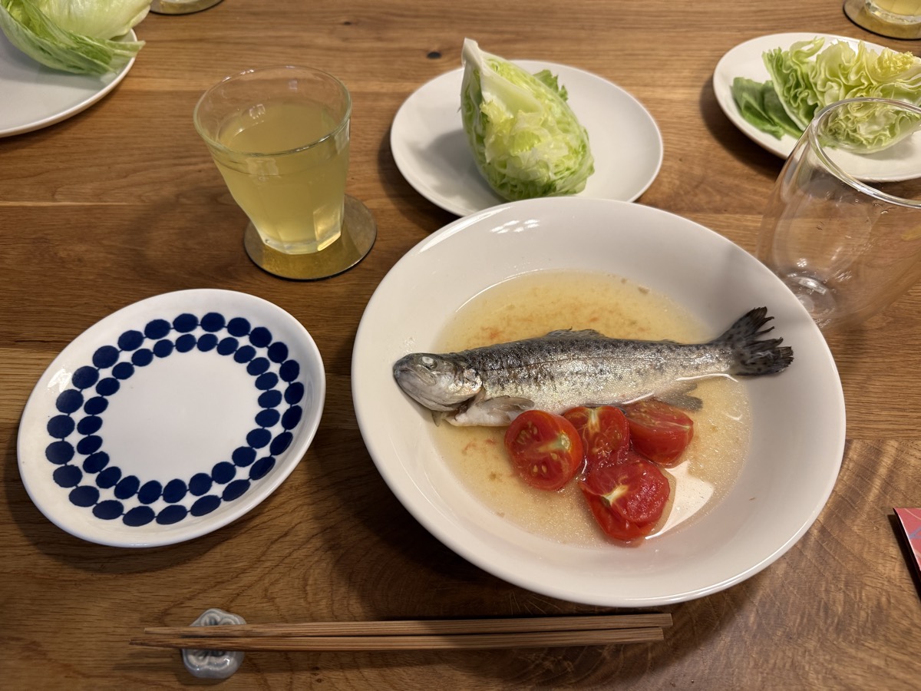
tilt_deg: -52.8
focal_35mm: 24
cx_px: 460
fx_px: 639
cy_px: 346
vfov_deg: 56.8
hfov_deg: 71.6
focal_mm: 6.76
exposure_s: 1/100
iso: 200
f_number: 1.78
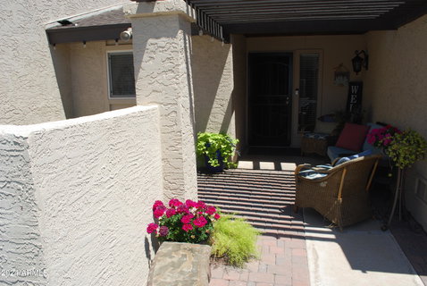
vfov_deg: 48.1
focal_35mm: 27
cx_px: 214
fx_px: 321
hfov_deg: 67.3
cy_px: 143
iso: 100
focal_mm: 18
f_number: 8
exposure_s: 1/200
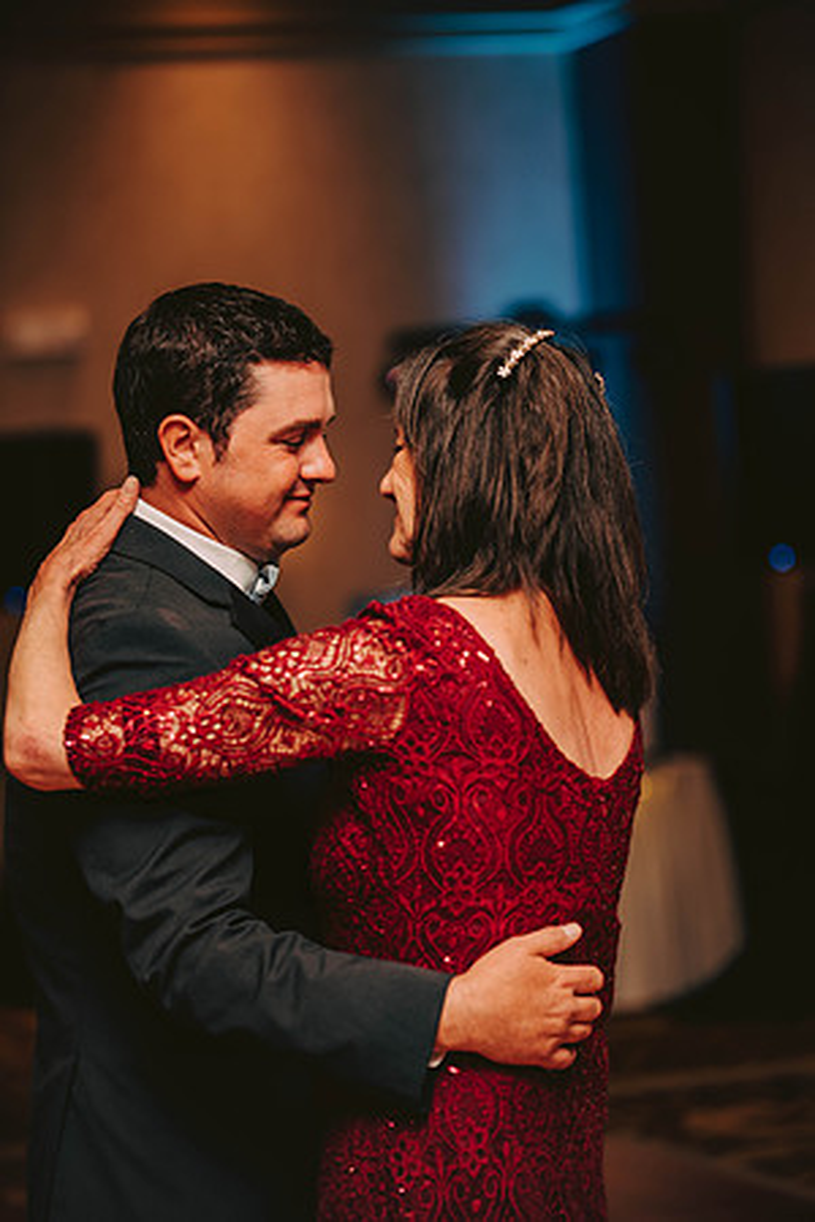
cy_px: 611
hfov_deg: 11.2
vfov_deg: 16.8
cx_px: 408
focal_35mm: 122
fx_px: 4143
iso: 800
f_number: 2.8
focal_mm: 122
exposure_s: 1/60
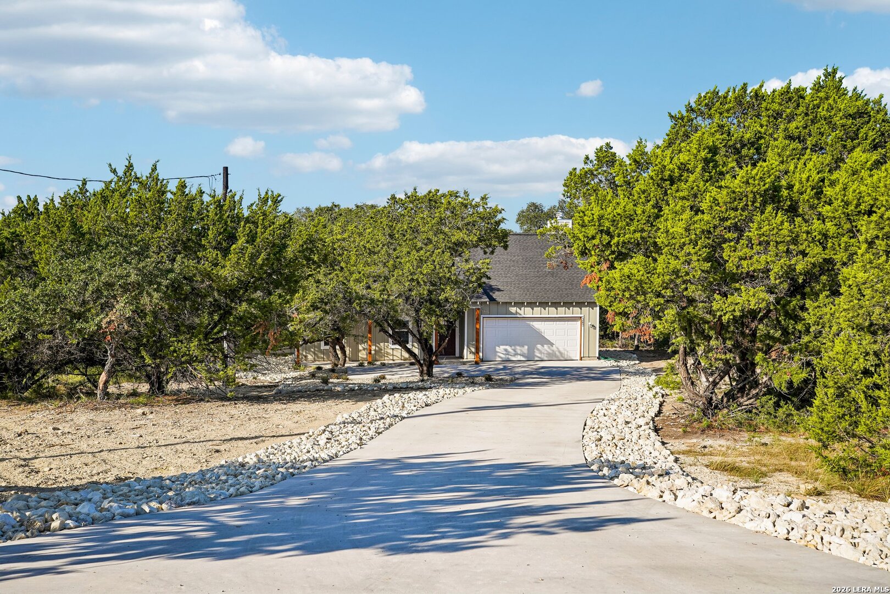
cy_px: 297
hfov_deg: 54.4
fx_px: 865
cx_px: 445
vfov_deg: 37.9
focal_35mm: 35
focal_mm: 35
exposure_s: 1/320
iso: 100
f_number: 8
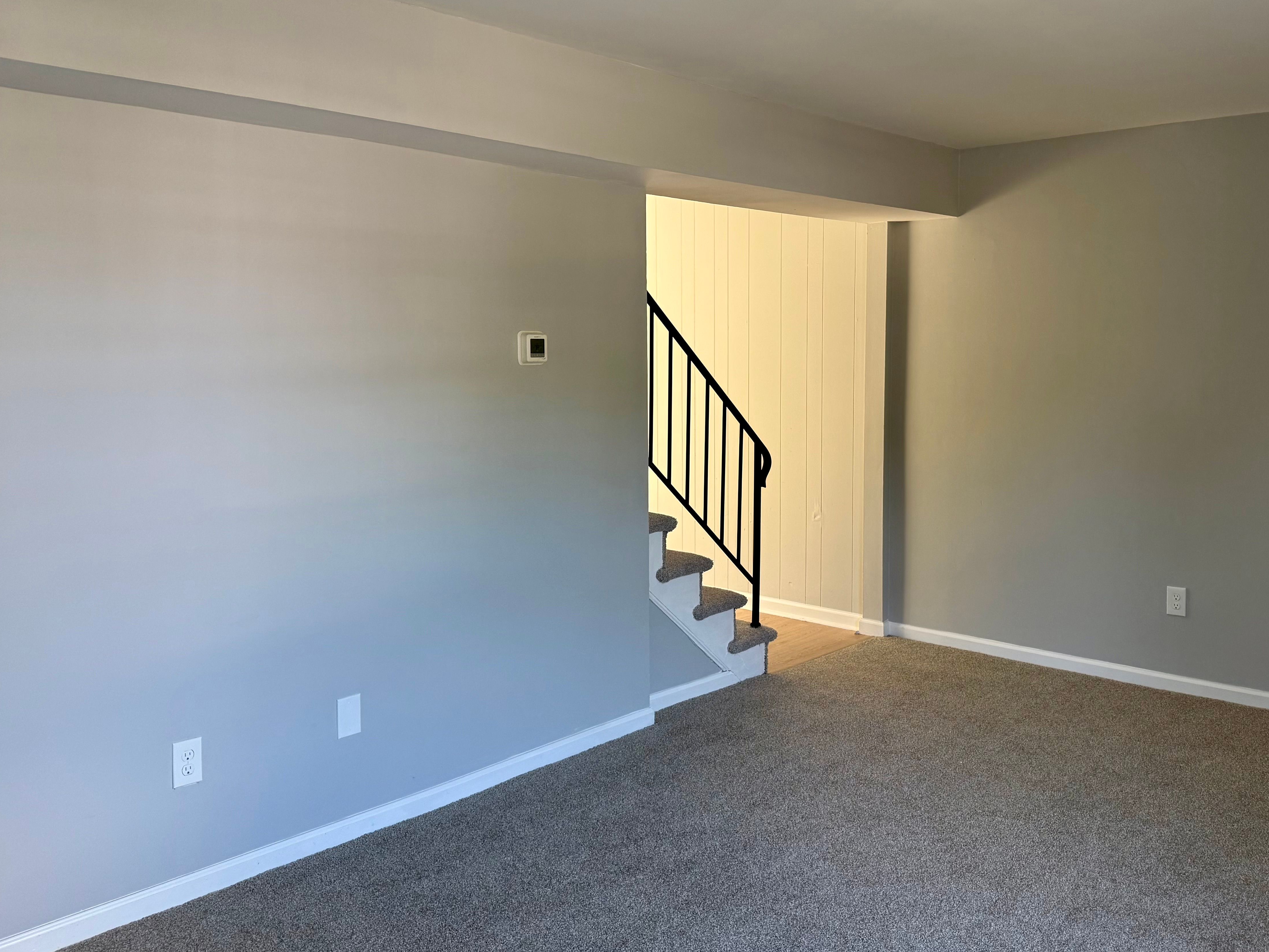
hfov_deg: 58.1
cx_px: 729
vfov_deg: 45.4
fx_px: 1137
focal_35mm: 31
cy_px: 433
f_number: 1.78
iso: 125
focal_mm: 6.76
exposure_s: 1/121
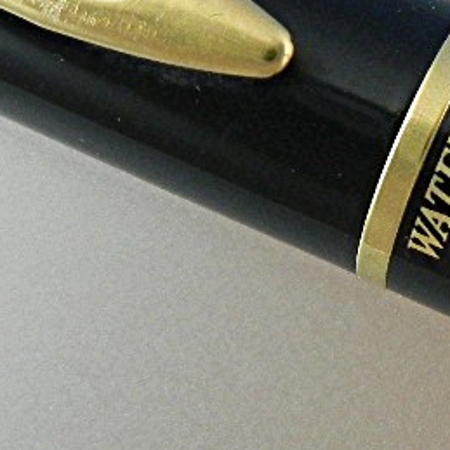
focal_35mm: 182
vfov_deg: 9.6
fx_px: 2677
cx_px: 483
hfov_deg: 9.5
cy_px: 165
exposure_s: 1/26.2
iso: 400
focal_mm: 9.3
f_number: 3.9
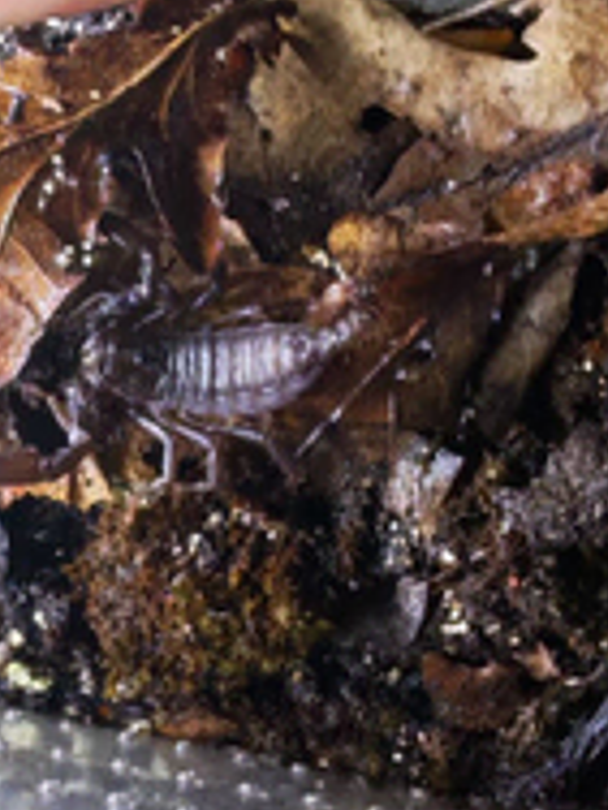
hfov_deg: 23.7
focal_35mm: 60
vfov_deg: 32.1
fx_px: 1405
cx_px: 50
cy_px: 334
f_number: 2.2
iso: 320
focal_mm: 1.96
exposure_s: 1/50
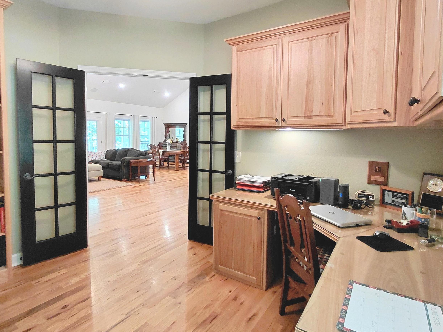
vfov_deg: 65.9
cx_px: 223
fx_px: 256
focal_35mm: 20
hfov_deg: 81.8
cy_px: 154
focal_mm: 1.64
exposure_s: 1/40
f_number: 2.2
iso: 200
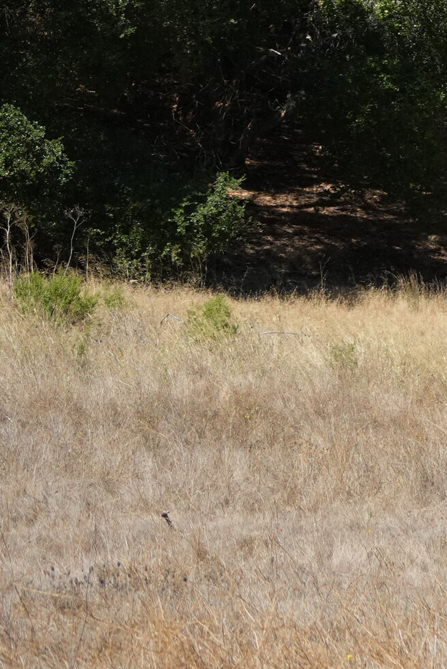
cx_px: 1315
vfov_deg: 9.2
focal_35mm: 221
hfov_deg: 5.8
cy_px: -8
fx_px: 4113
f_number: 4.5
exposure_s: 1/2500
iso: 640
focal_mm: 50
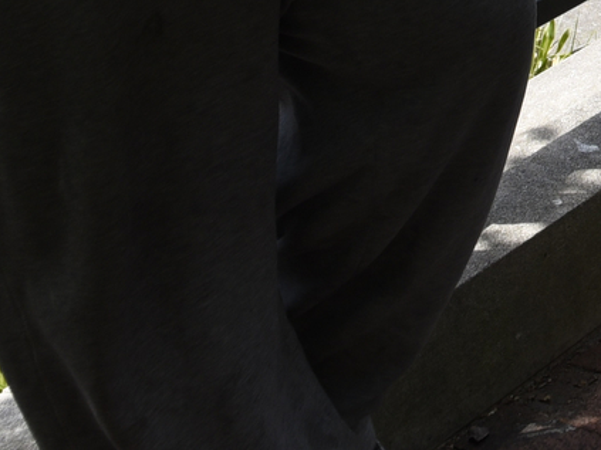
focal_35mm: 131
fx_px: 2274
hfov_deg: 13.3
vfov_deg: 10.3
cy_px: -480
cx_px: 1135
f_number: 6.3
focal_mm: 24
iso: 250
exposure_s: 1/640
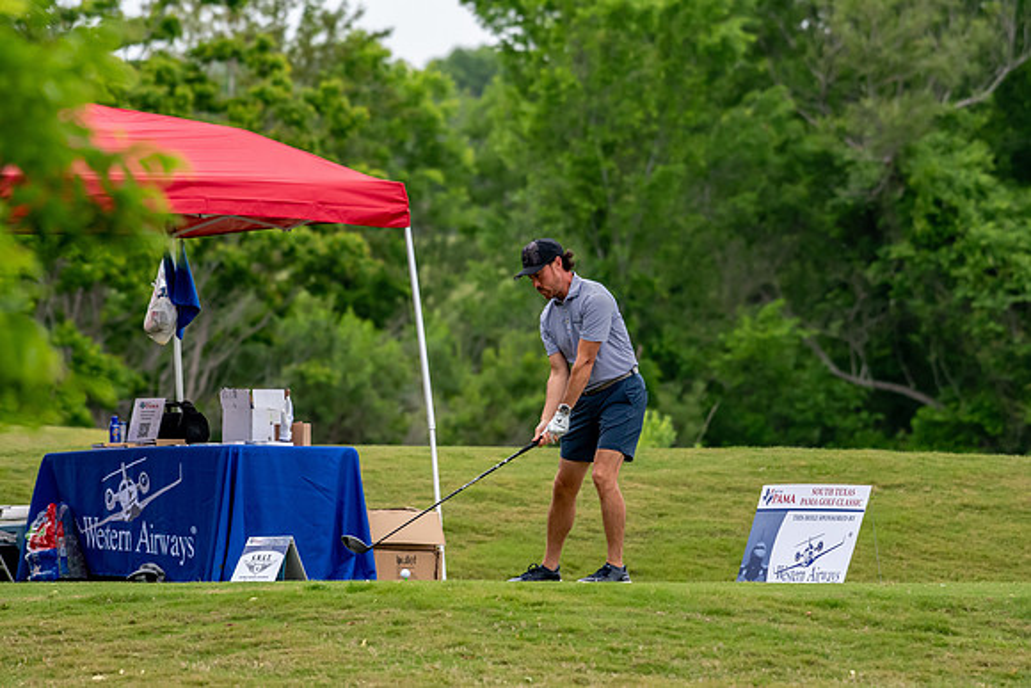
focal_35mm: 435
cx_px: 516
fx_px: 12460
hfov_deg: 4.7
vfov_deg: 3.2
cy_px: 344
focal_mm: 290
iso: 1400
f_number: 5.6
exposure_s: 1/2000
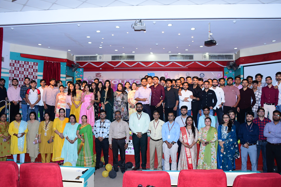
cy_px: 97
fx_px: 226
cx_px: 141
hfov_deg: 63.7
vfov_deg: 45.0
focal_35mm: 29
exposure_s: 1/125
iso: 1600
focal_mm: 18
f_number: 5.6
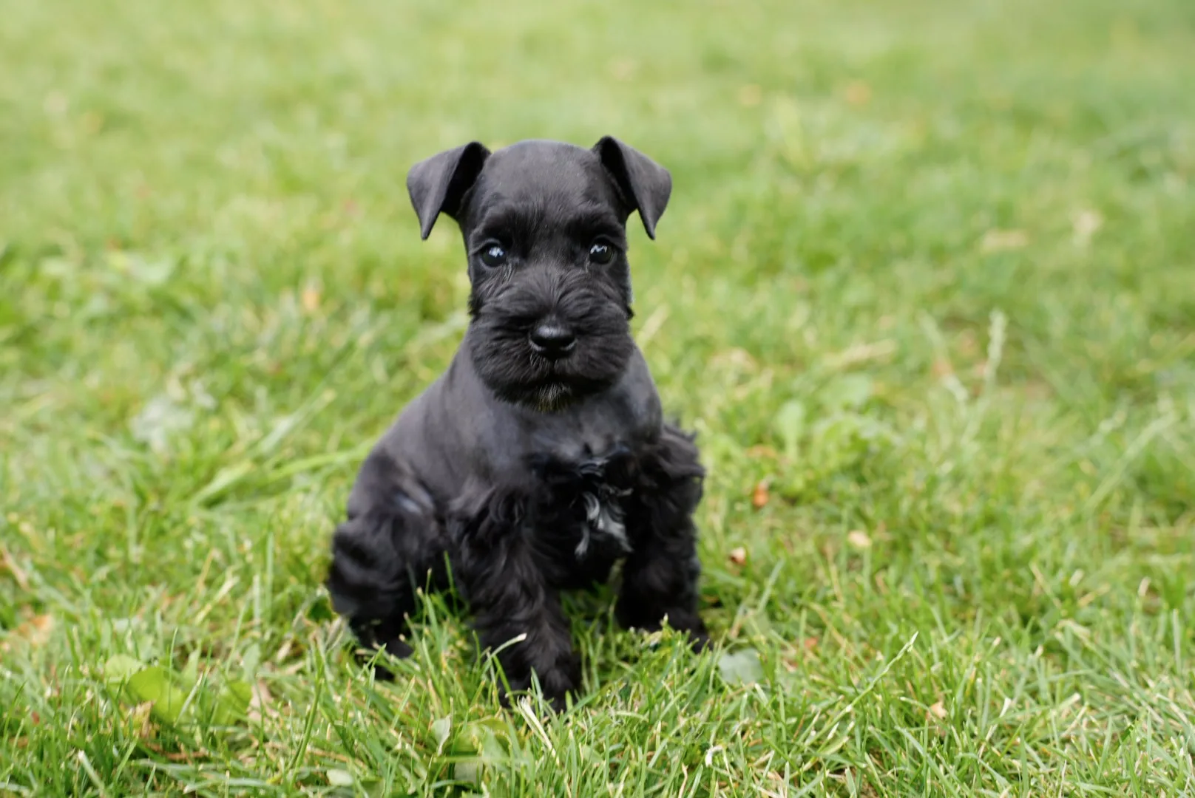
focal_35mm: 49
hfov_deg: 40.3
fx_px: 1628
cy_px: 399
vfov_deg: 27.6
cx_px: 598
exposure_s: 1/60
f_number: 4.5
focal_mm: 49
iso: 100
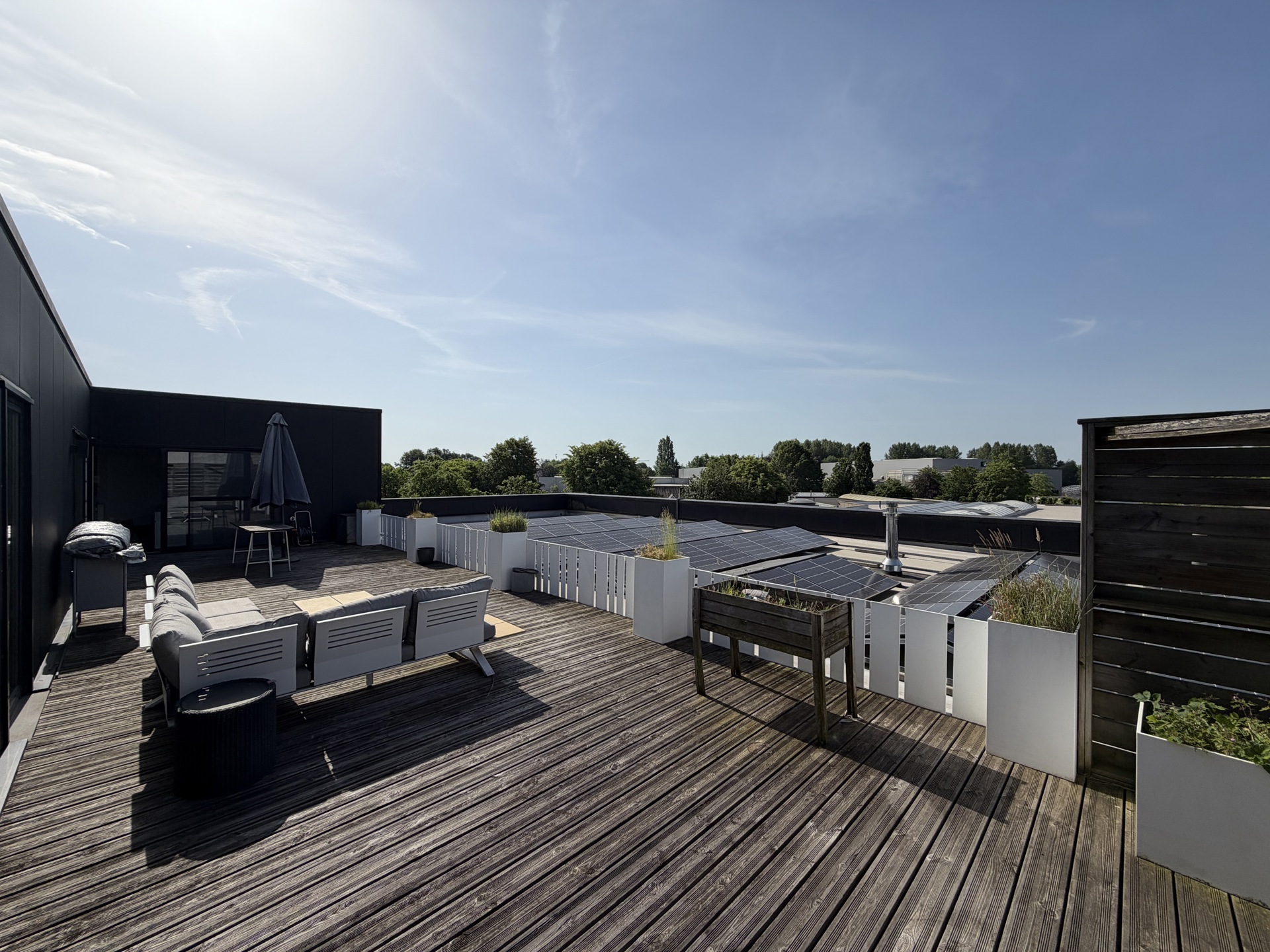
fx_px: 514
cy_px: 476
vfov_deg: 85.7
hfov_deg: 102.1
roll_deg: -0.2
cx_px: 635
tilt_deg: -0.5
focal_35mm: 14
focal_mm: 2.22
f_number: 2.2
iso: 20
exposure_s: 1/1795
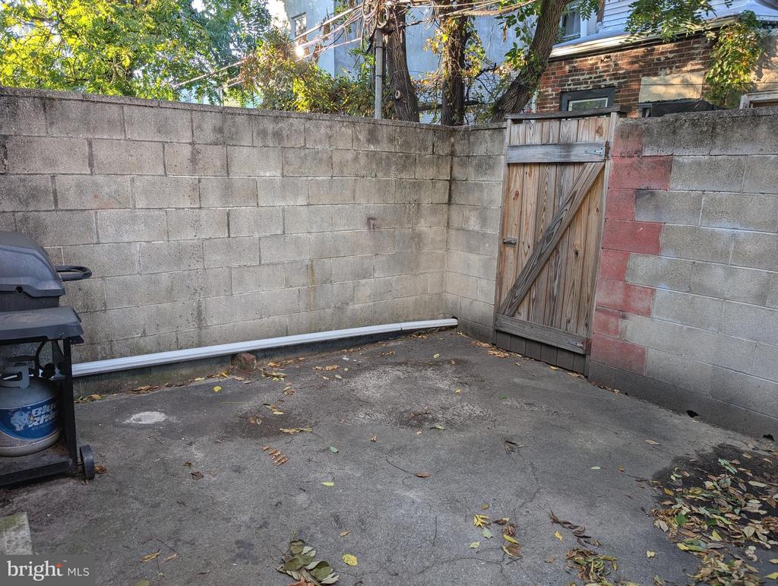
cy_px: 293
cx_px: 389
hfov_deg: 71.5
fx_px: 540
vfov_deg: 56.9
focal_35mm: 24
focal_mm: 6.9
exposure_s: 1/57
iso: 18
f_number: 1.68
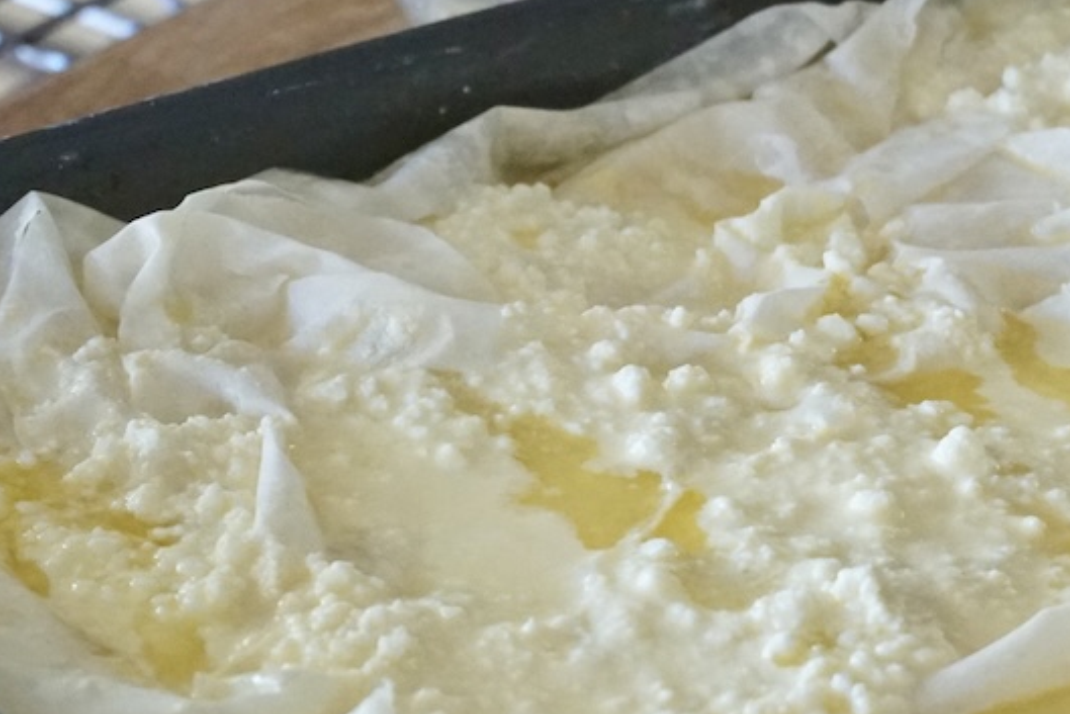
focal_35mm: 134
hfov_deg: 15.2
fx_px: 3990
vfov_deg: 10.2
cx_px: 759
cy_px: 418
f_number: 4.5
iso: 5000
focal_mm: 37
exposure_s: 1/160
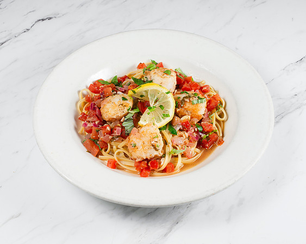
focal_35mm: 64
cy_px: 120
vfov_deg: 23.9
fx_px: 577
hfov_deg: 29.7
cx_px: 157
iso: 200
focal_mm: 50
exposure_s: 1/200
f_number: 10
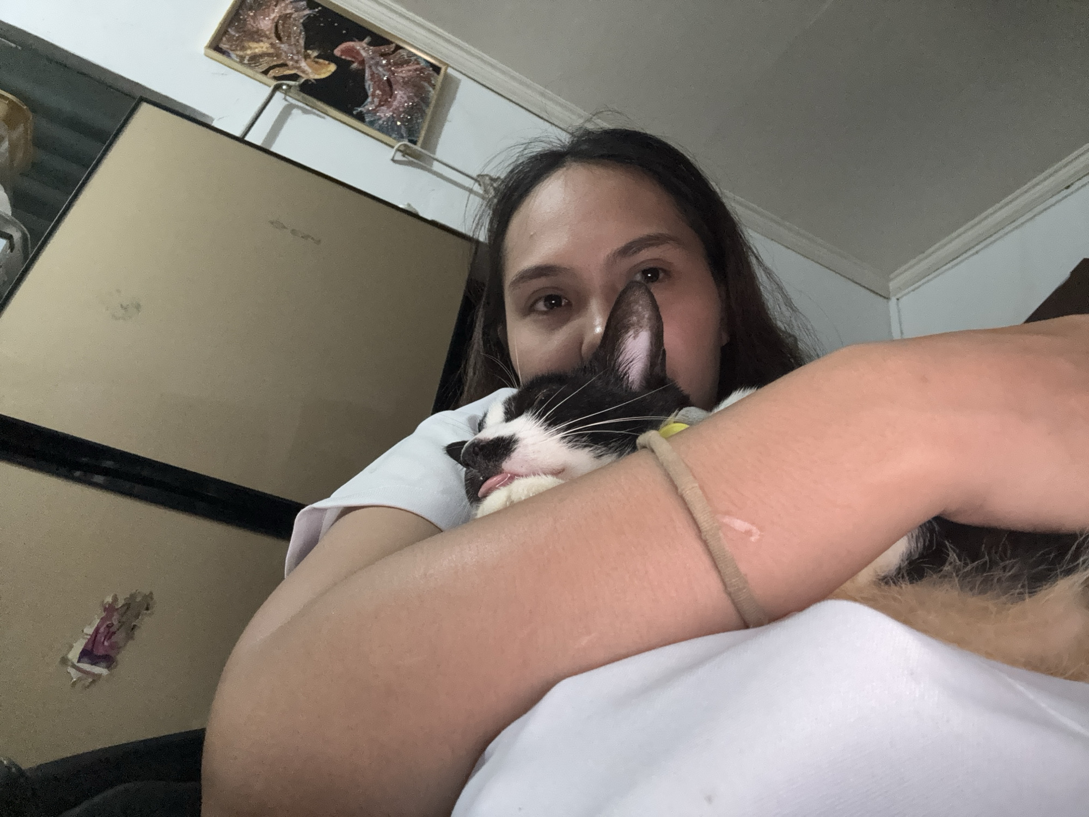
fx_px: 724
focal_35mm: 23
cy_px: 408
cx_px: 544
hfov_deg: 73.9
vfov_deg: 58.9
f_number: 1.9
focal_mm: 2.69
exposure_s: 1/44
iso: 320
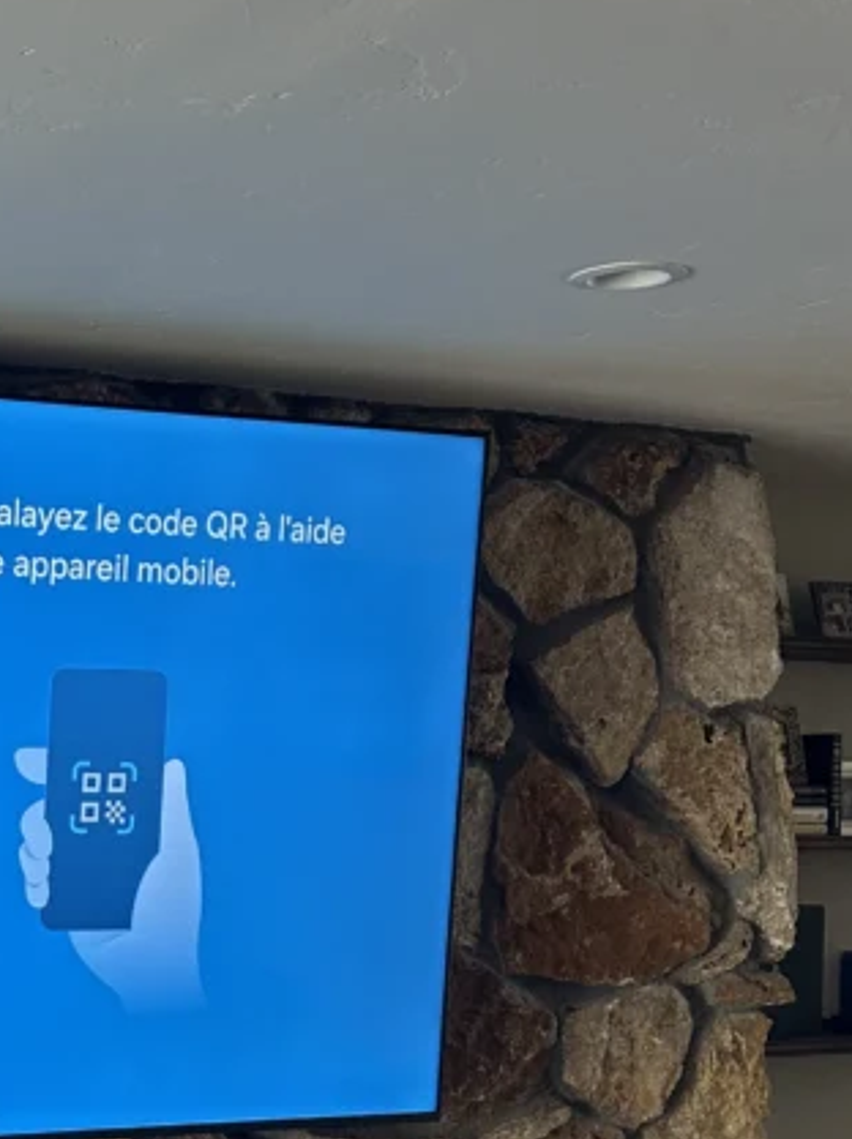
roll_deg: -0.7
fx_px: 1939
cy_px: 833
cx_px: -161
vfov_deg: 32.2
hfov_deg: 22.8
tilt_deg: -0.6
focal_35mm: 59
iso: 200
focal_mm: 6.86
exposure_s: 1/60
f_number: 1.78
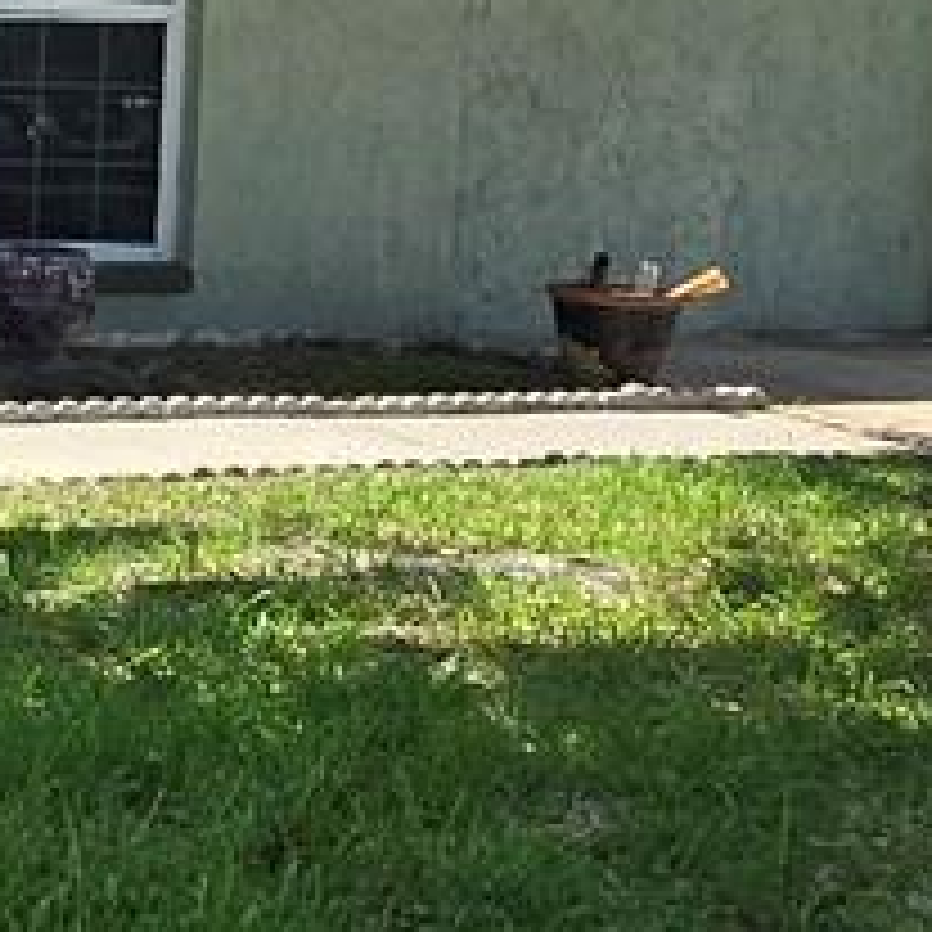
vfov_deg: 19.4
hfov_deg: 17.5
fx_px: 2711
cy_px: 252
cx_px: -482
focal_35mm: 89
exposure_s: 1/2105
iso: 50
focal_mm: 2.2
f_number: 2.2
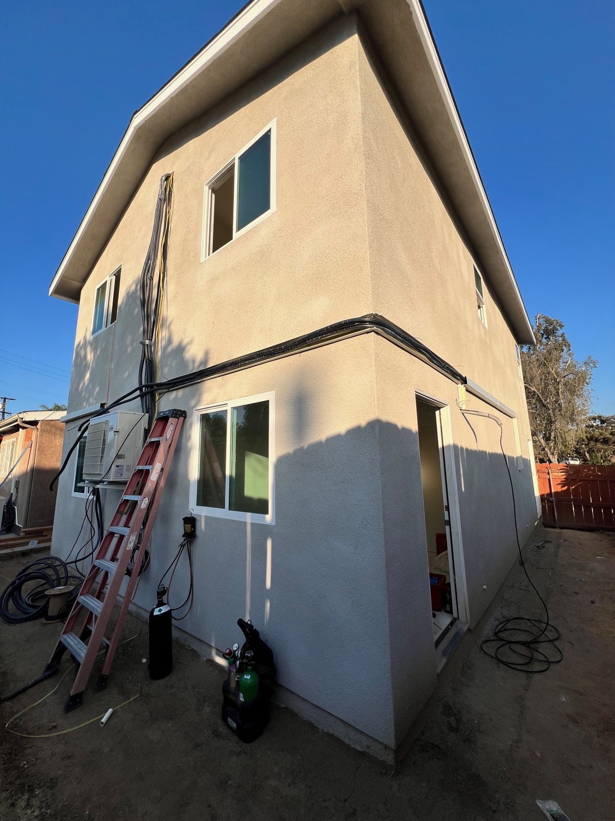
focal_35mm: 13
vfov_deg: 106.2
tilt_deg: +9.9
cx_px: 308
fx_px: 308
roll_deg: -0.4
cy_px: 410
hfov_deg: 89.9
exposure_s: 1/1553
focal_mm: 1.57
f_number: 1.8
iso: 32
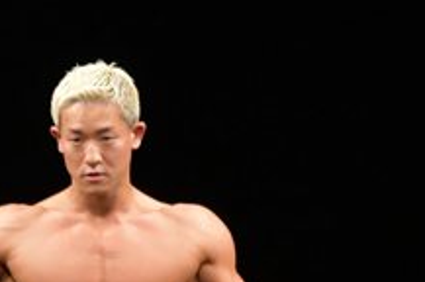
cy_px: 437
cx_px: 19
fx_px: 10739
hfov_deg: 2.3
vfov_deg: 1.5
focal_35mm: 911
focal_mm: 170
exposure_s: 1/400
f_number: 5.6
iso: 3200
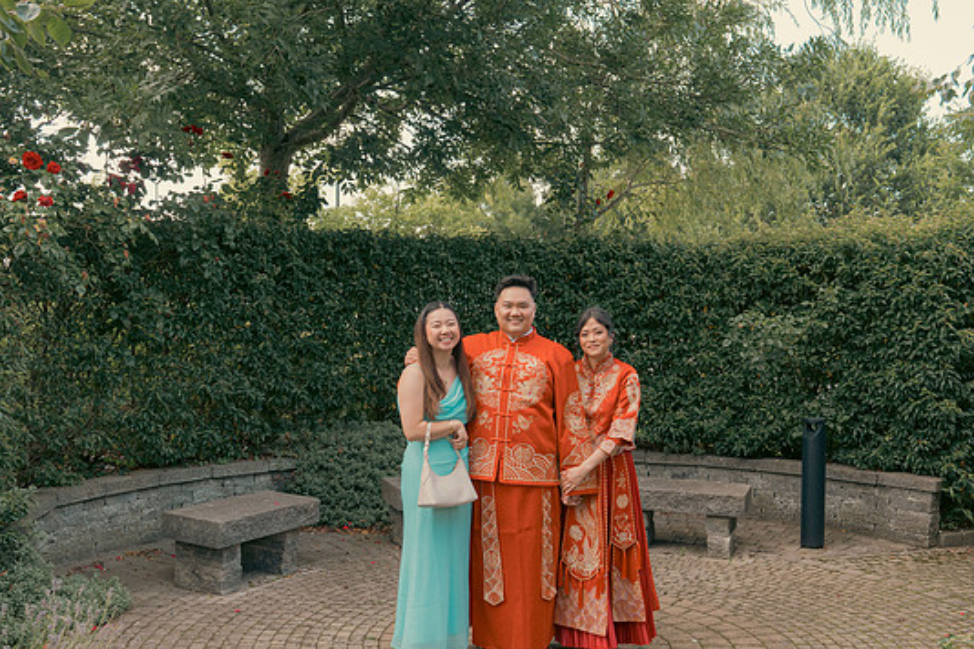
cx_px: 494
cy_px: 347
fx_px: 1028
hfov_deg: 50.7
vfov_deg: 35.0
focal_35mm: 38
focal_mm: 35
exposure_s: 1/160
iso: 500
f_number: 5.6
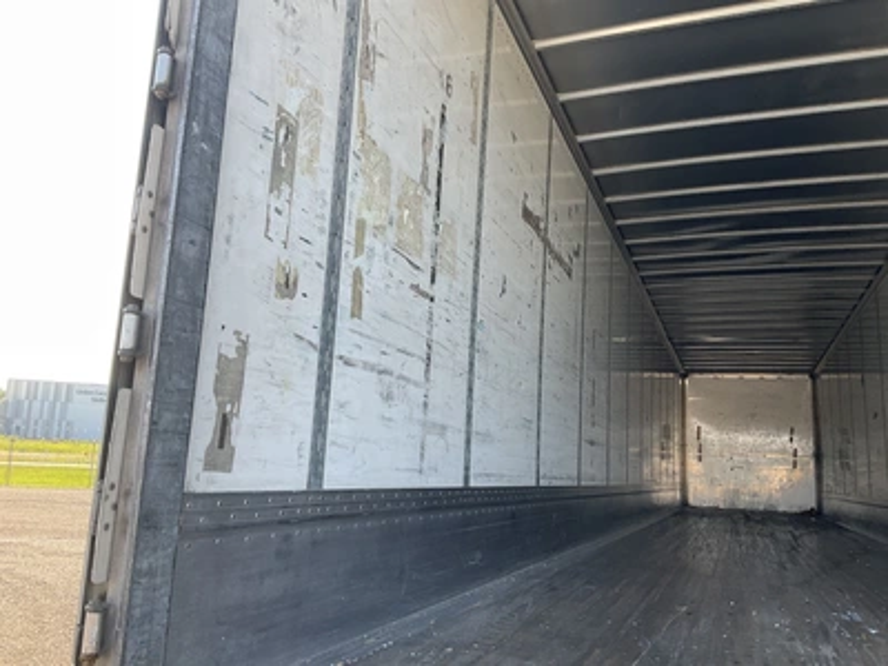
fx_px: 744
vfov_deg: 48.2
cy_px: 333
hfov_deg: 61.7
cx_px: 444
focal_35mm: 29
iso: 20
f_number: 1.8
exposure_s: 1/145
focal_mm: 3
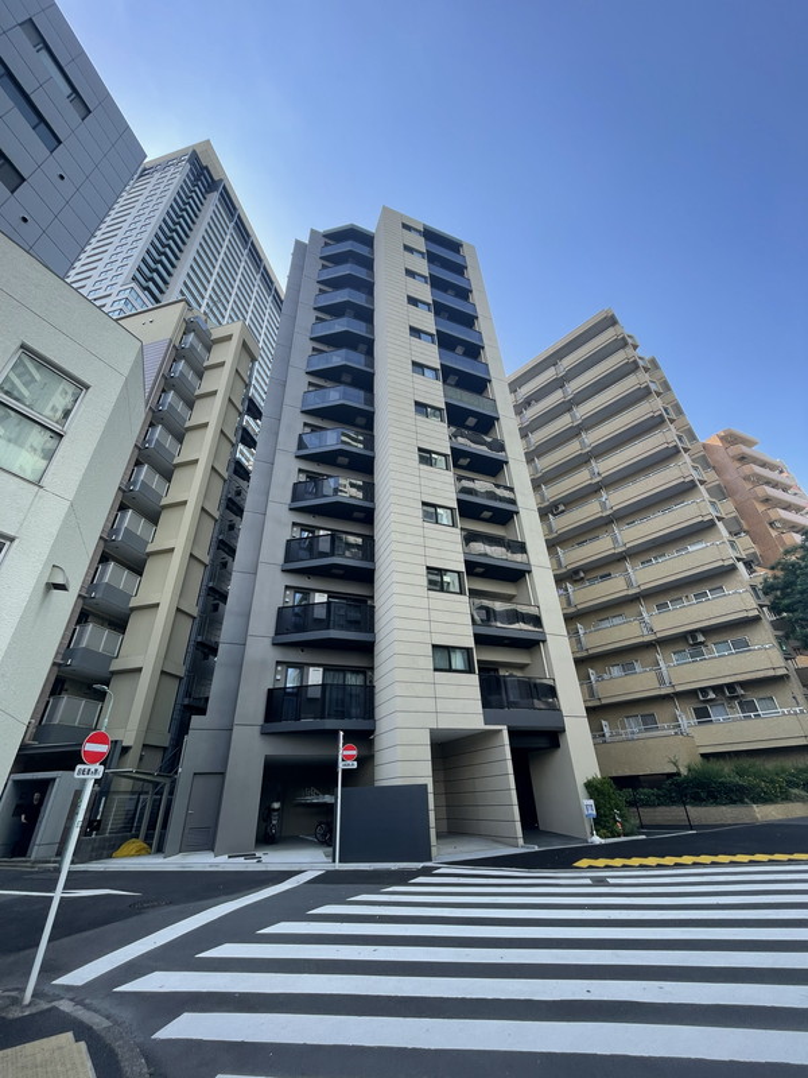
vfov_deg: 102.1
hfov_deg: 85.7
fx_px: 436
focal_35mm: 14
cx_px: 404
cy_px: 539
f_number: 2.4
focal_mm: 1.55
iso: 25
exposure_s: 1/148
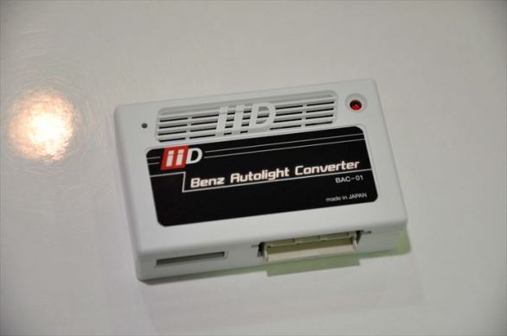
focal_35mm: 158
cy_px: 168
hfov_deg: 13.1
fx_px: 2215
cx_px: 254
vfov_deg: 8.7
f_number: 5.6
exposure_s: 1/125
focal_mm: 105
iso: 560
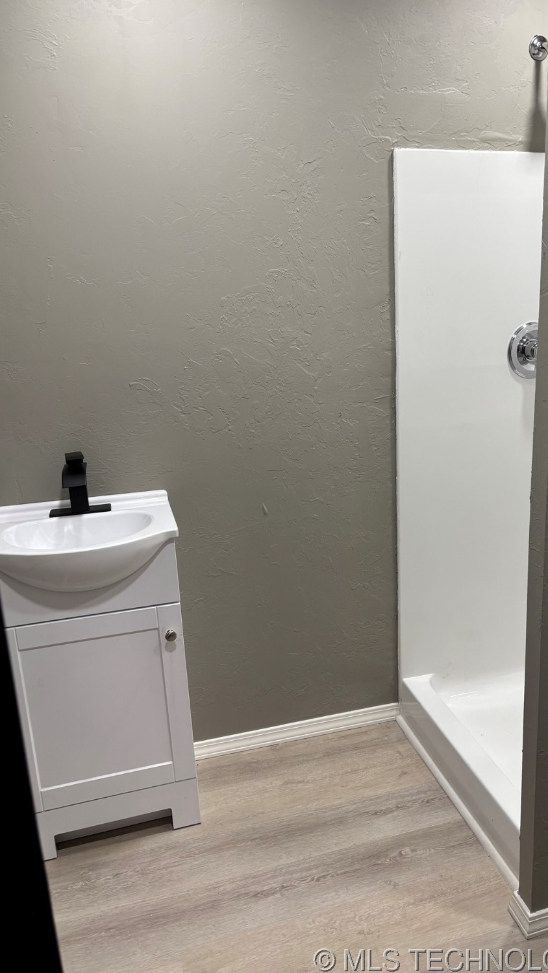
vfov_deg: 66.1
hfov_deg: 39.7
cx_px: 363
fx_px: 749
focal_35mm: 29
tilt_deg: -15.8
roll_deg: +0.1
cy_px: 491
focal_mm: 5.96
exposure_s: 1/60
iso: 80
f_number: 1.6
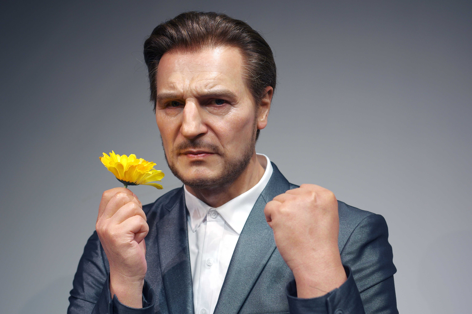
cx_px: 236
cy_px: 157
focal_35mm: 52
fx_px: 681
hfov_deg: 38.2
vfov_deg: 25.9
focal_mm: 35
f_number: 3.5
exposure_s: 1/80
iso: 200
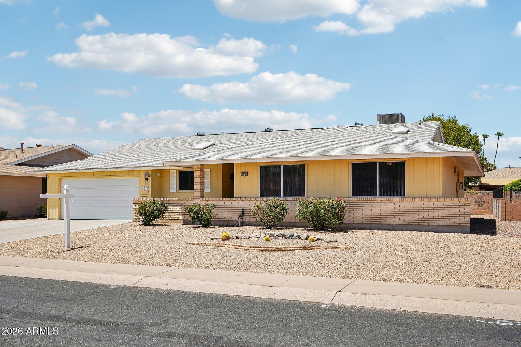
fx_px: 485
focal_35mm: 34
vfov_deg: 39.4
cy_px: 174
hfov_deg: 56.5
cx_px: 260
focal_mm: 33.5
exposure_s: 1/2000
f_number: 8
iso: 400
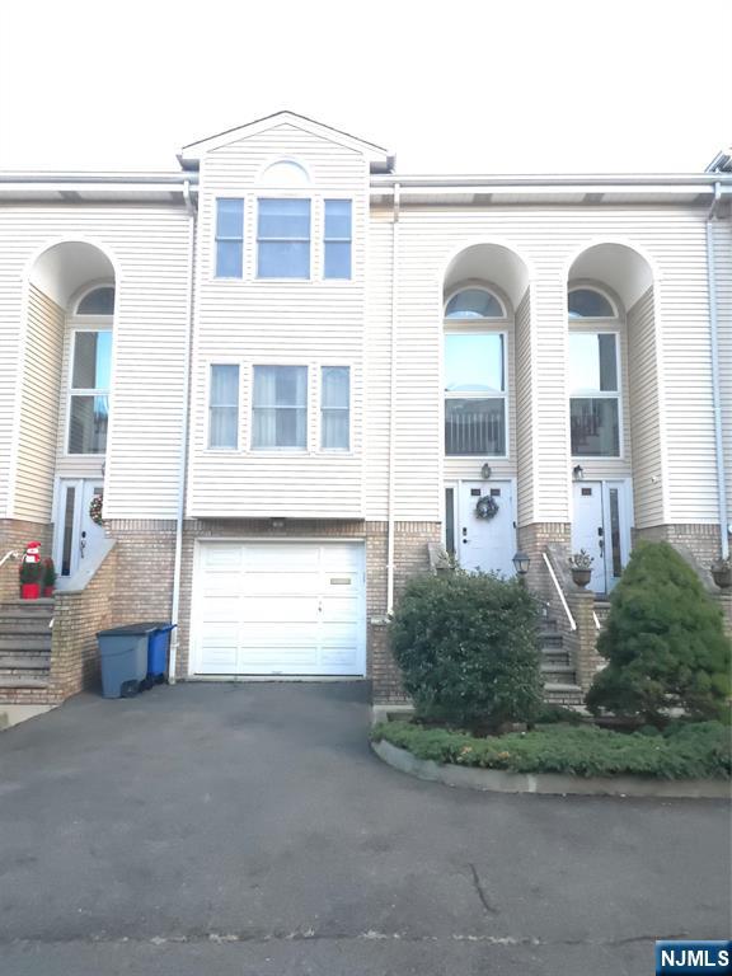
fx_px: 648
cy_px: 488
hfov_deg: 58.9
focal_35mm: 23
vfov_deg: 73.9
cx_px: 366
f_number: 1.7
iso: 3200
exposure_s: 1/2000
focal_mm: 6.3
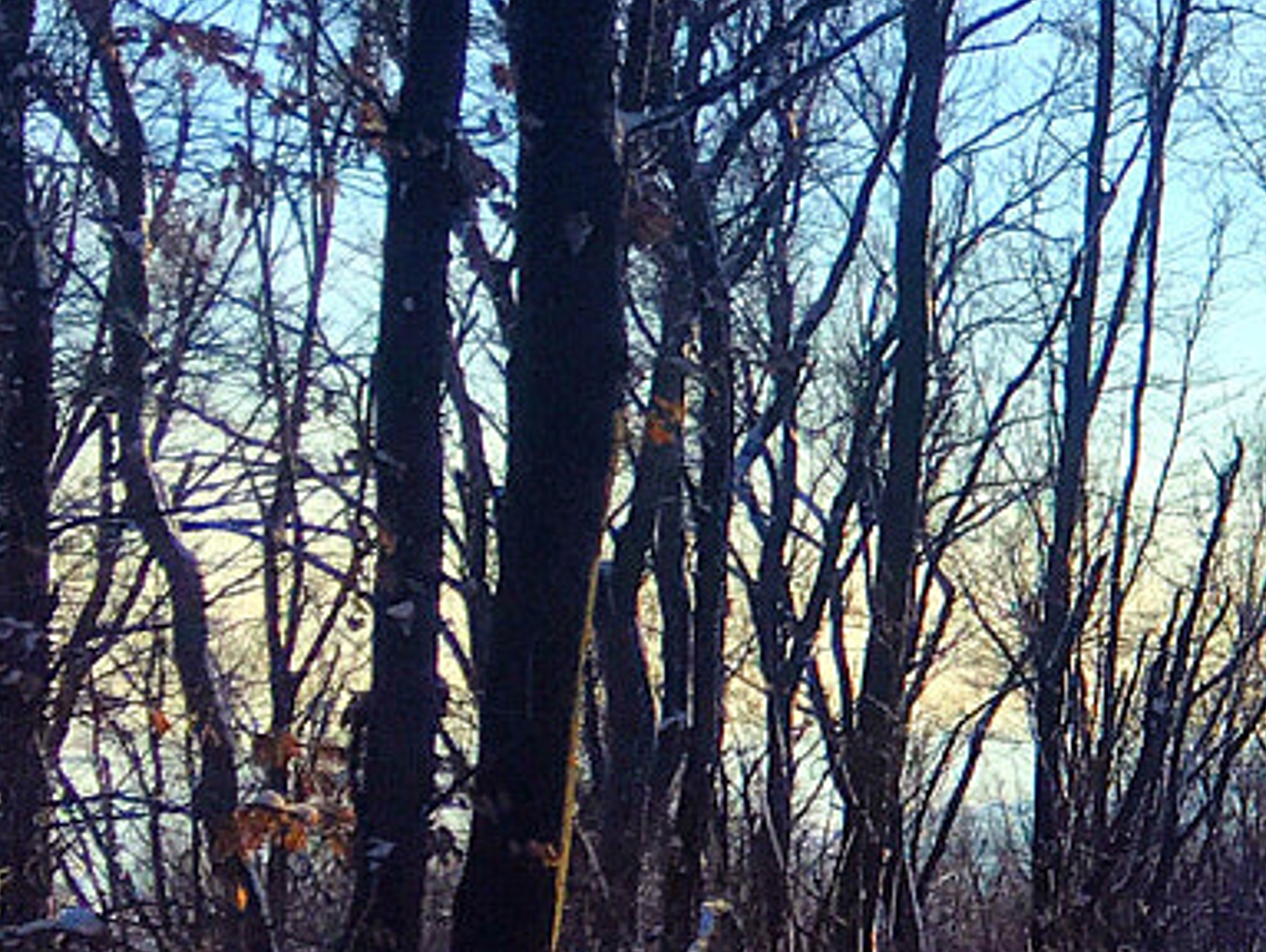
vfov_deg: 12.2
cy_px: 721
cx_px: 2535
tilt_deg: -0.6
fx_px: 4429
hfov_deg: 13.8
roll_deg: +0.1
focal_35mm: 121
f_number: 2.2
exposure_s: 1/1748
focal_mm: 4.15
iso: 25
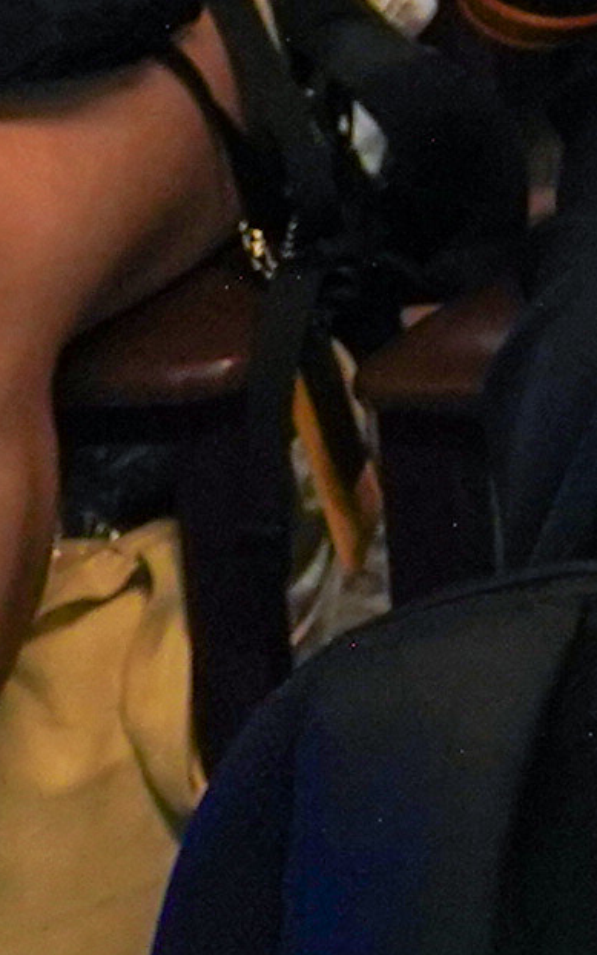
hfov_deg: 3.8
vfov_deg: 6.8
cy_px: -1230
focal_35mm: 295
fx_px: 7676
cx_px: 3542
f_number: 4
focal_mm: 30
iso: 1600
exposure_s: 1/40
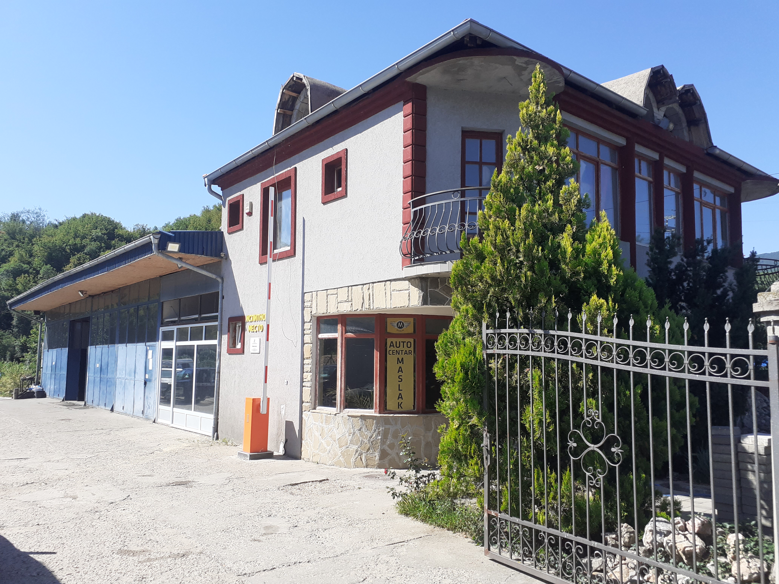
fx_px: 608
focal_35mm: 27
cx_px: 390
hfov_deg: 65.3
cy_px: 292
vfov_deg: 51.4
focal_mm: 3.6
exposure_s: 1/1192
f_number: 1.9
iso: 40
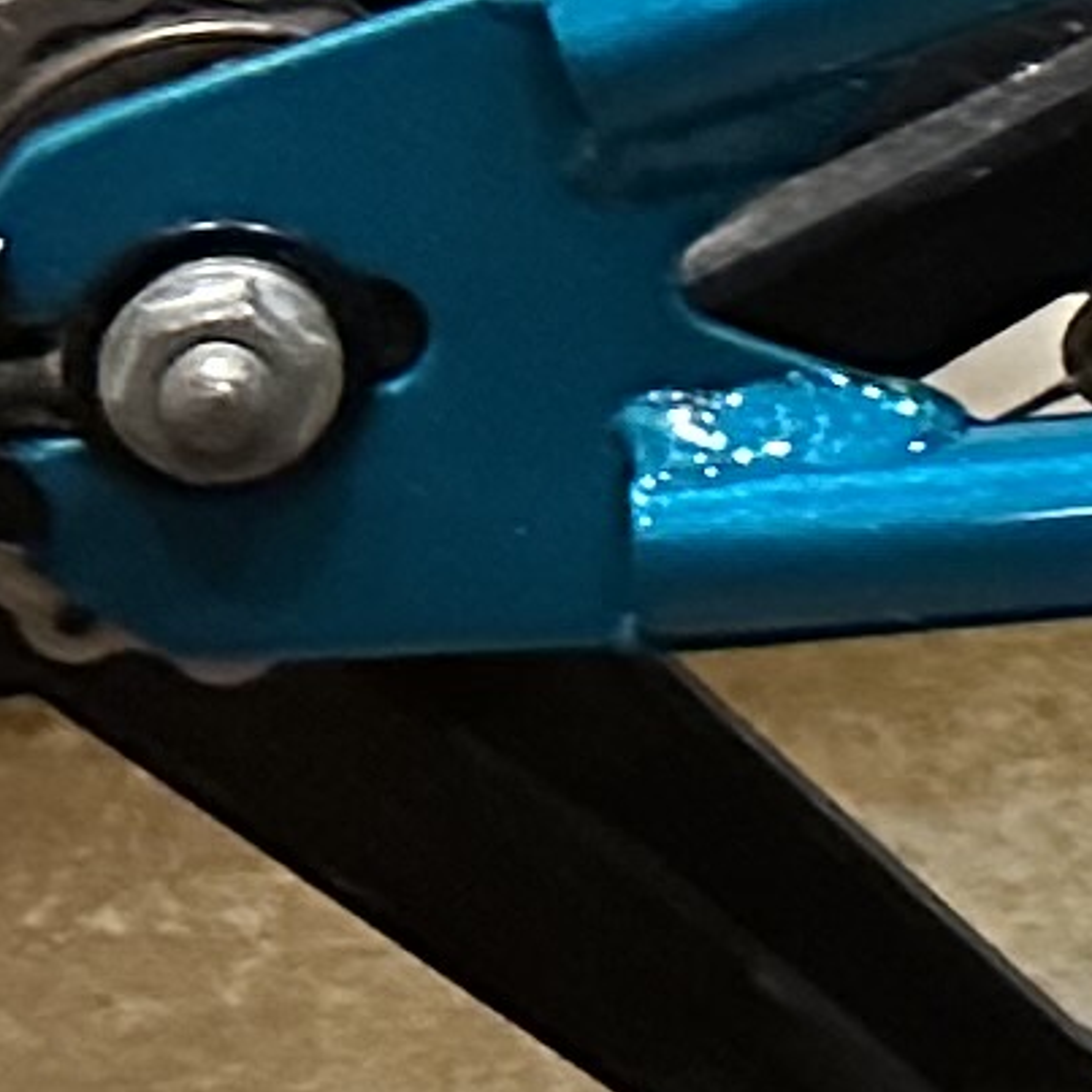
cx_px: 3983
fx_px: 7566
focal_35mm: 212
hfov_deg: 6.9
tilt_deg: -15.6
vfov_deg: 8.1
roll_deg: -2.3
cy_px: -415
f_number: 1.78
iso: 1000
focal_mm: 6.86
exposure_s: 1/50
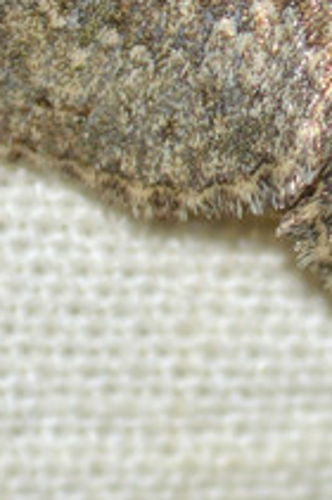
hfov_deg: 3.0
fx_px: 6314
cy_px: -116
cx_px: 358
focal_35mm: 455
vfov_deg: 4.5
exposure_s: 1/200
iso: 100
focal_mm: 100
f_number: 13
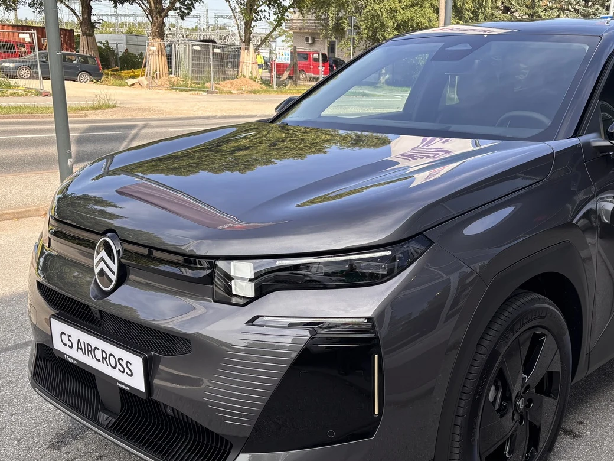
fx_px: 709
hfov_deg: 46.3
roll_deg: -2.7
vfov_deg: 35.8
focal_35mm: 40
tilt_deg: -17.0
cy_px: 279
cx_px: 393
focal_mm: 5.96
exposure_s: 1/591
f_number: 1.6
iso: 50
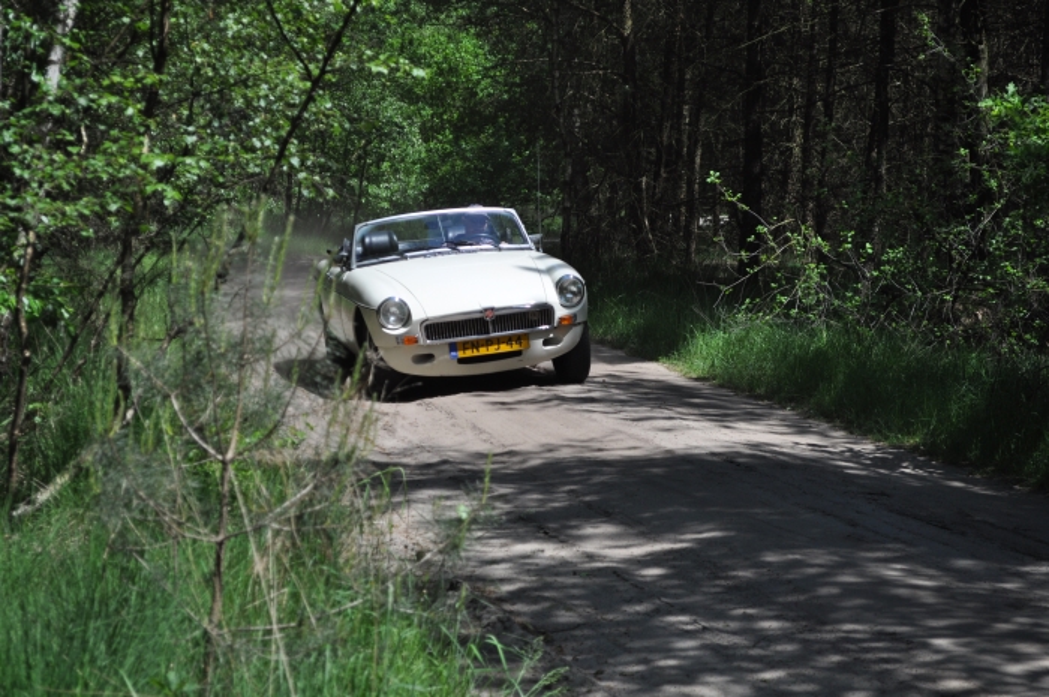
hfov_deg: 24.6
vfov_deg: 16.5
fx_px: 2401
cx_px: 524
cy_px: 348
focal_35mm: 82
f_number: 5.6
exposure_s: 1/1600
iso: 400
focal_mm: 55
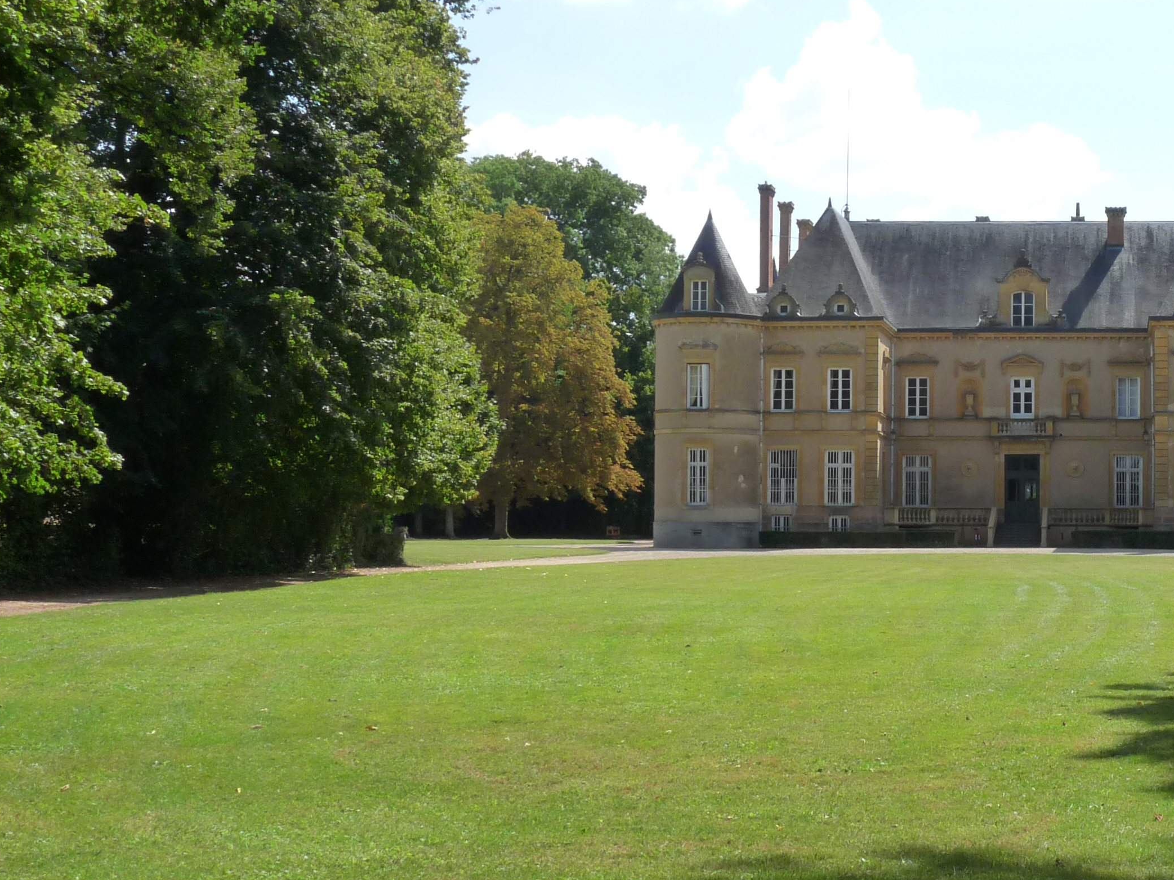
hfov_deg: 29.7
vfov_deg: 23.3
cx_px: 1010
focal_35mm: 63
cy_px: 466
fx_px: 2136
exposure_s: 1/400
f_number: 5.6
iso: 160
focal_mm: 6.4
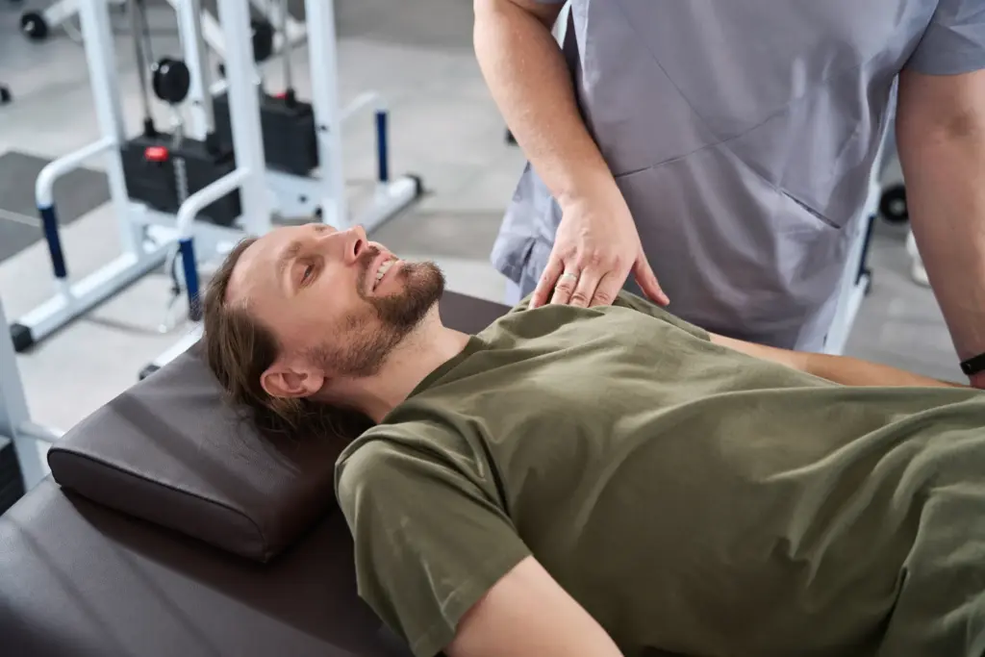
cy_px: 328
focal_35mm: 41
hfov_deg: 47.7
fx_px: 1114
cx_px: 492
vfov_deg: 32.9
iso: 200
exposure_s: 1/250
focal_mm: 40.7
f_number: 2.8
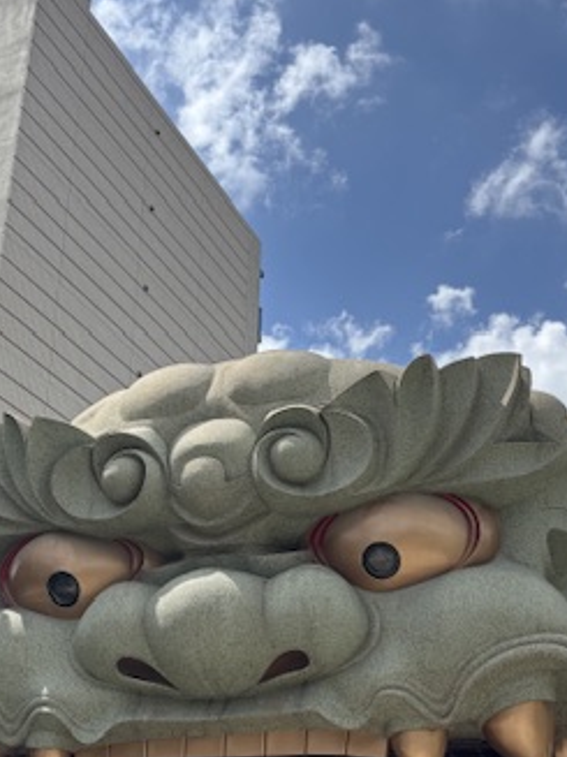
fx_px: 1027
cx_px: 296
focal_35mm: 47
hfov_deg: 30.9
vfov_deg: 39.5
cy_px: 553
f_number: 1.78
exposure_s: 1/5348
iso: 80
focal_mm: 6.76
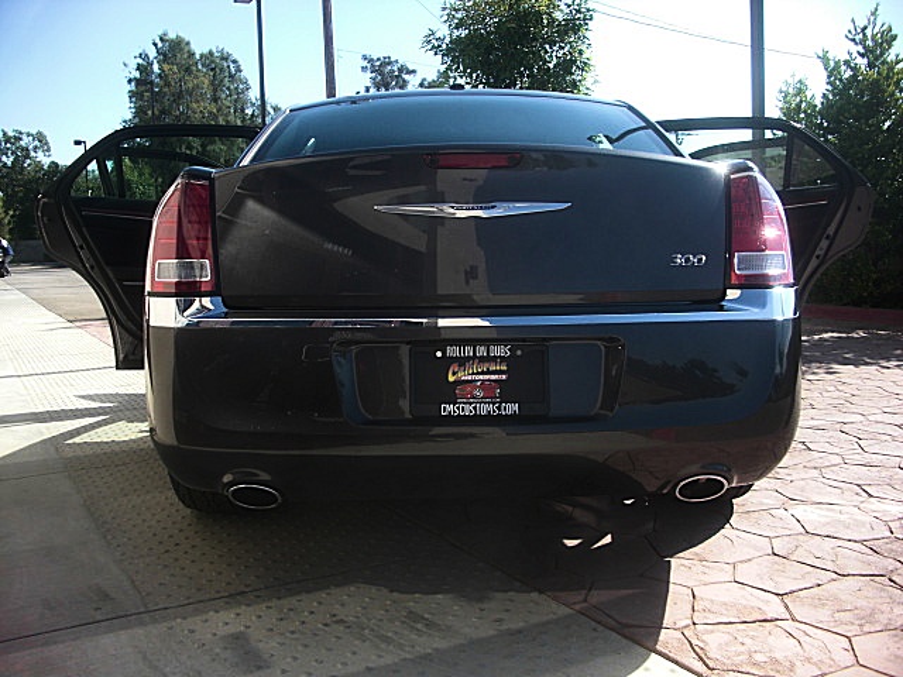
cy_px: 338
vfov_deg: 39.7
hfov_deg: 51.4
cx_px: 452
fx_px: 939
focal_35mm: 36
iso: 50
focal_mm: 6.3
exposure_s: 1/400
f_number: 2.8
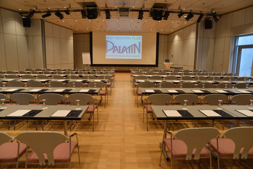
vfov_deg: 53.2
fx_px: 169
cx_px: 126
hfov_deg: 73.7
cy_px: 84
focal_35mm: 24
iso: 1600
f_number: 5.6
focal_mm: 24
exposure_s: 1/80
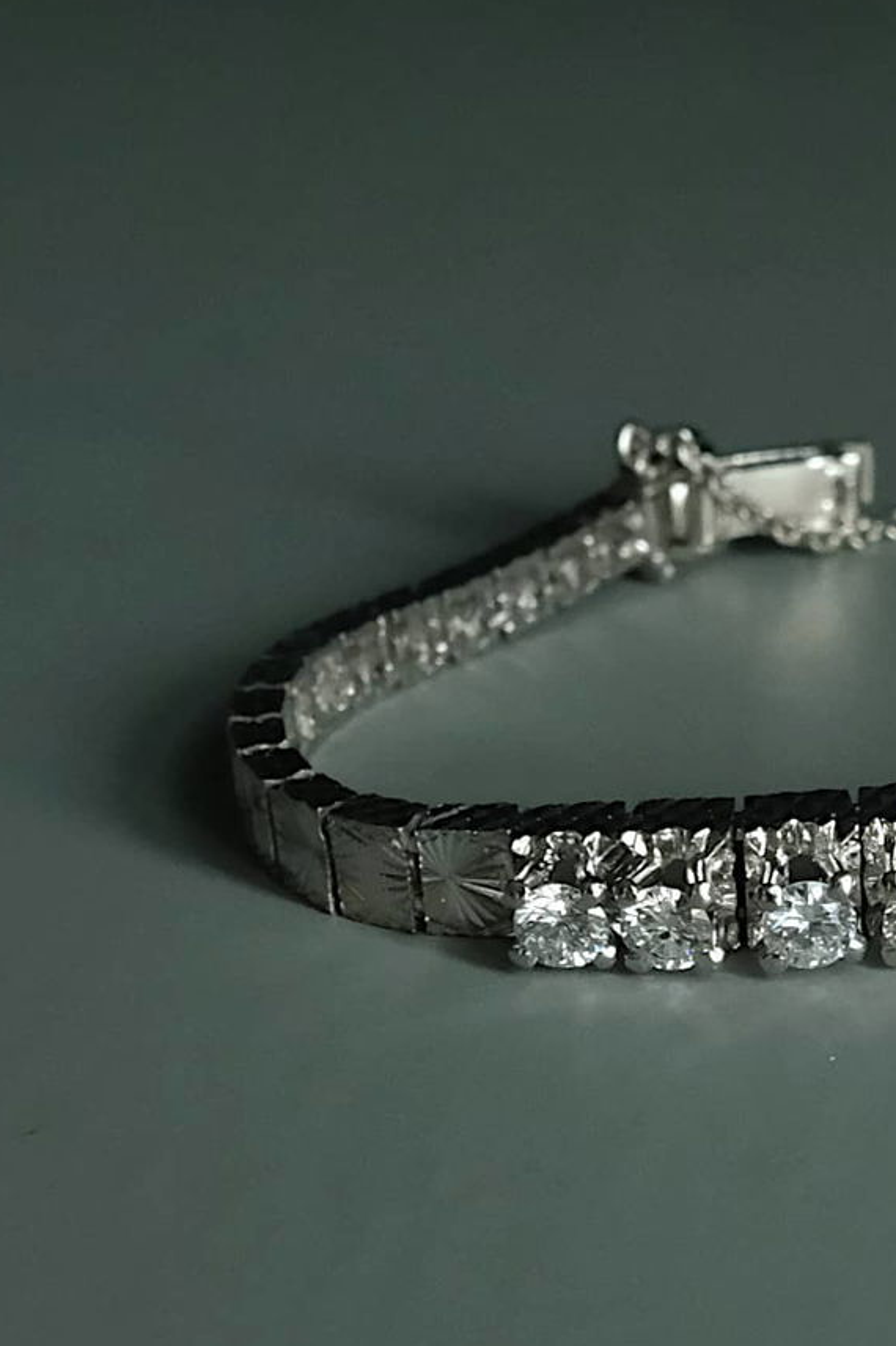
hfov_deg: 26.7
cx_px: 1140
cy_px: 755
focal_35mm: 43
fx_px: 1607
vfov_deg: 45.4
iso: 1600
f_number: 7.1
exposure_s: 1/4
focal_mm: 15
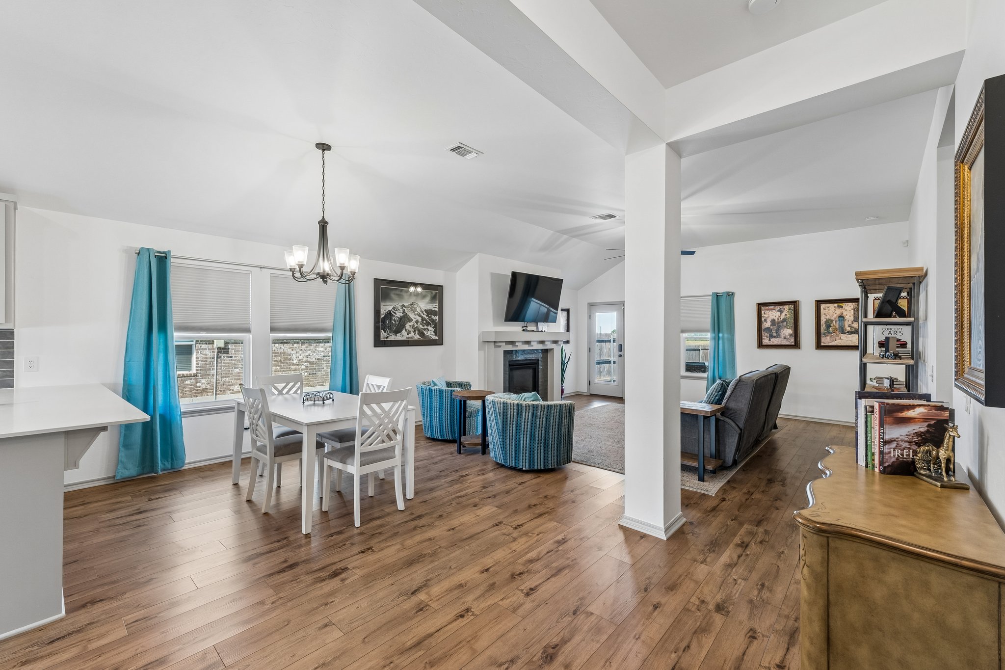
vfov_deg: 77.3
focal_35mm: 15
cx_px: 502
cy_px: 335
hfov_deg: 100.4
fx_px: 419
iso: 200
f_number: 8
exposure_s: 1/25
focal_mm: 10
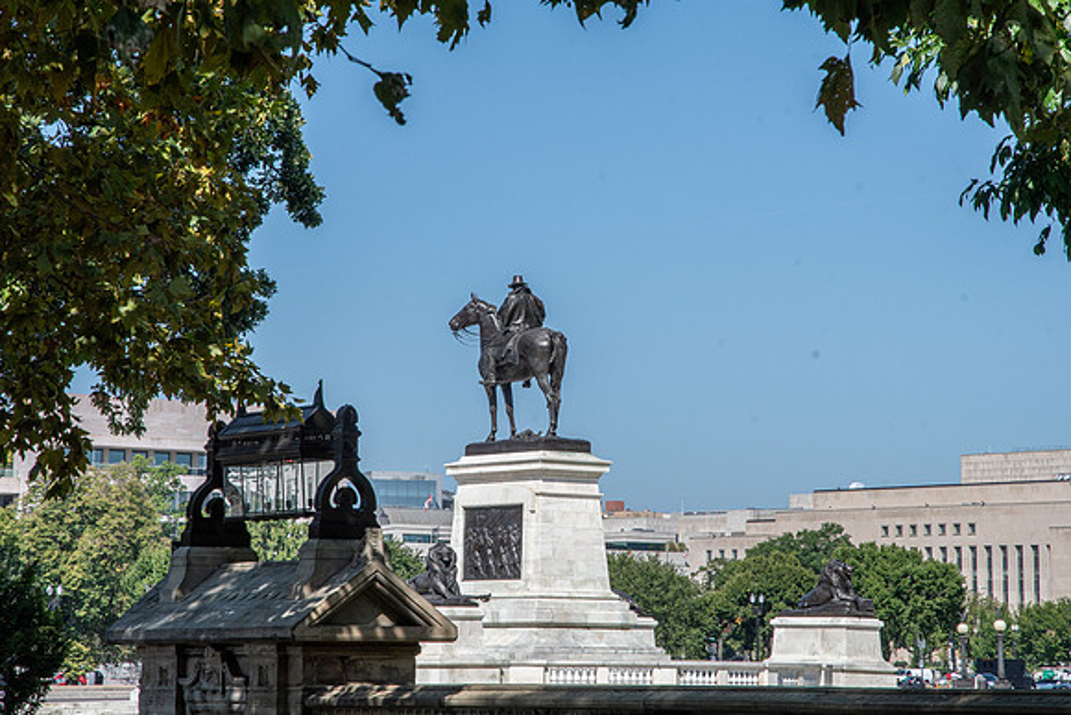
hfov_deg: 18.9
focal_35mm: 108
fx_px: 3214
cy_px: 358
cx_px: 536
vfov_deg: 12.7
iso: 100
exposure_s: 1/320
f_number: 14
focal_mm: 72
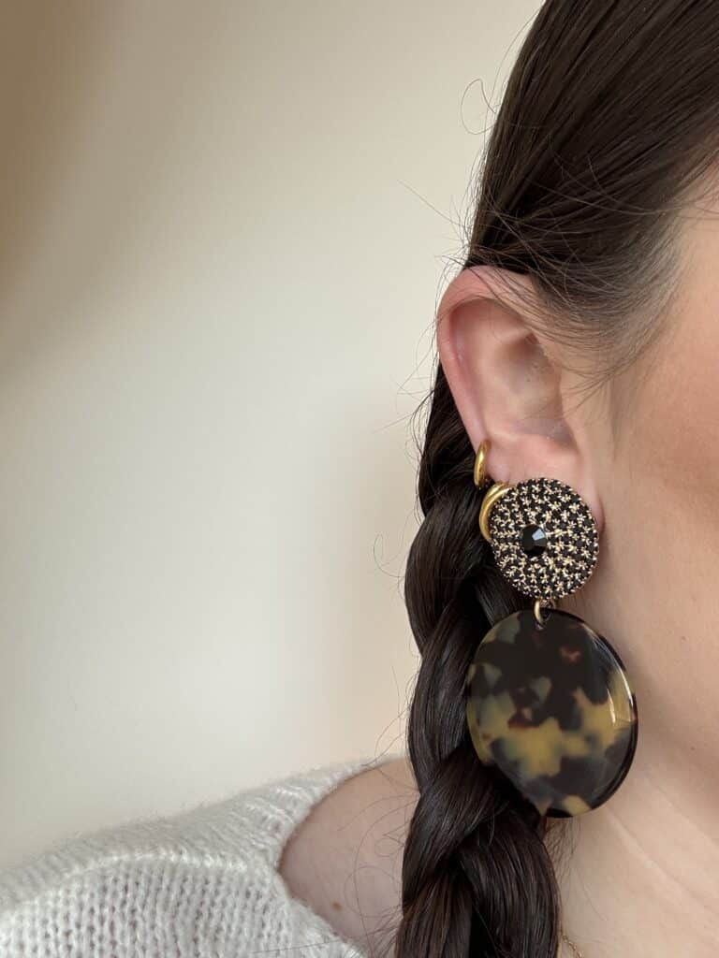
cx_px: 360
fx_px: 831
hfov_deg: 46.8
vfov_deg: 60.0
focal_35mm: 30
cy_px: 479
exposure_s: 1/121
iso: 32
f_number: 1.9
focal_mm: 2.69
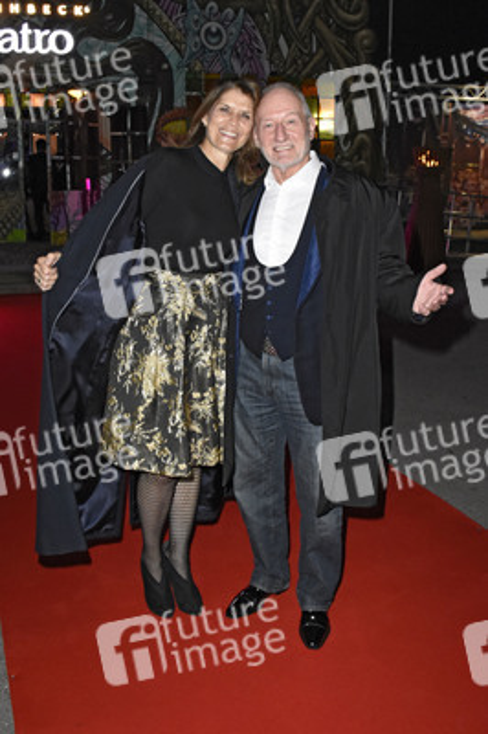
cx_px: 244
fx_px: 550
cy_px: 367
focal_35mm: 27
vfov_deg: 67.4
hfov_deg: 47.9
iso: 3200
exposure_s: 1/160
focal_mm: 18
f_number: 6.3
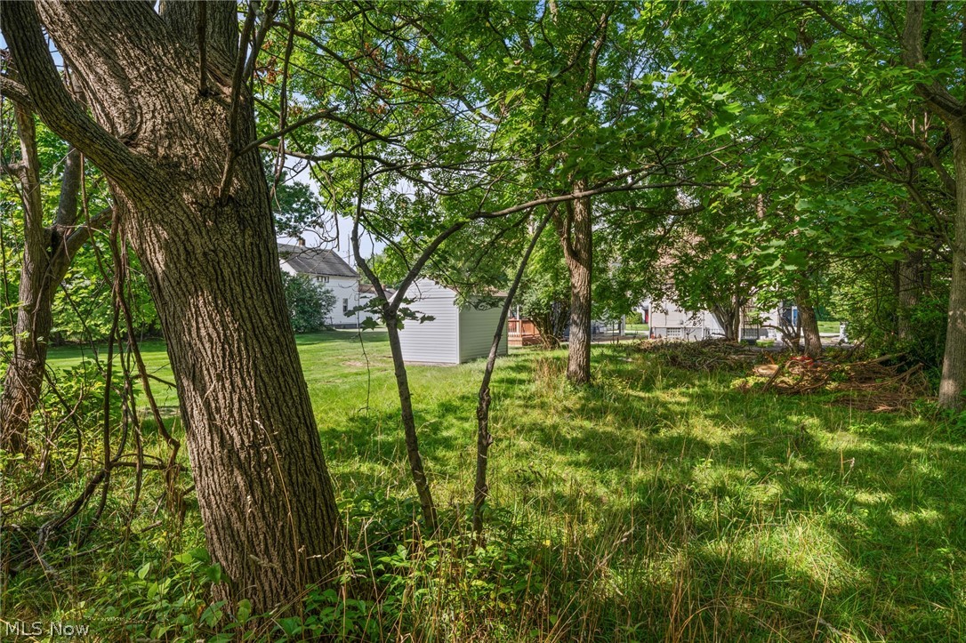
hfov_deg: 78.6
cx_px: 483
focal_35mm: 22
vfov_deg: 57.2
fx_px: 590
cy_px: 322
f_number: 9
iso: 250
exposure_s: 1/50
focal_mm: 22
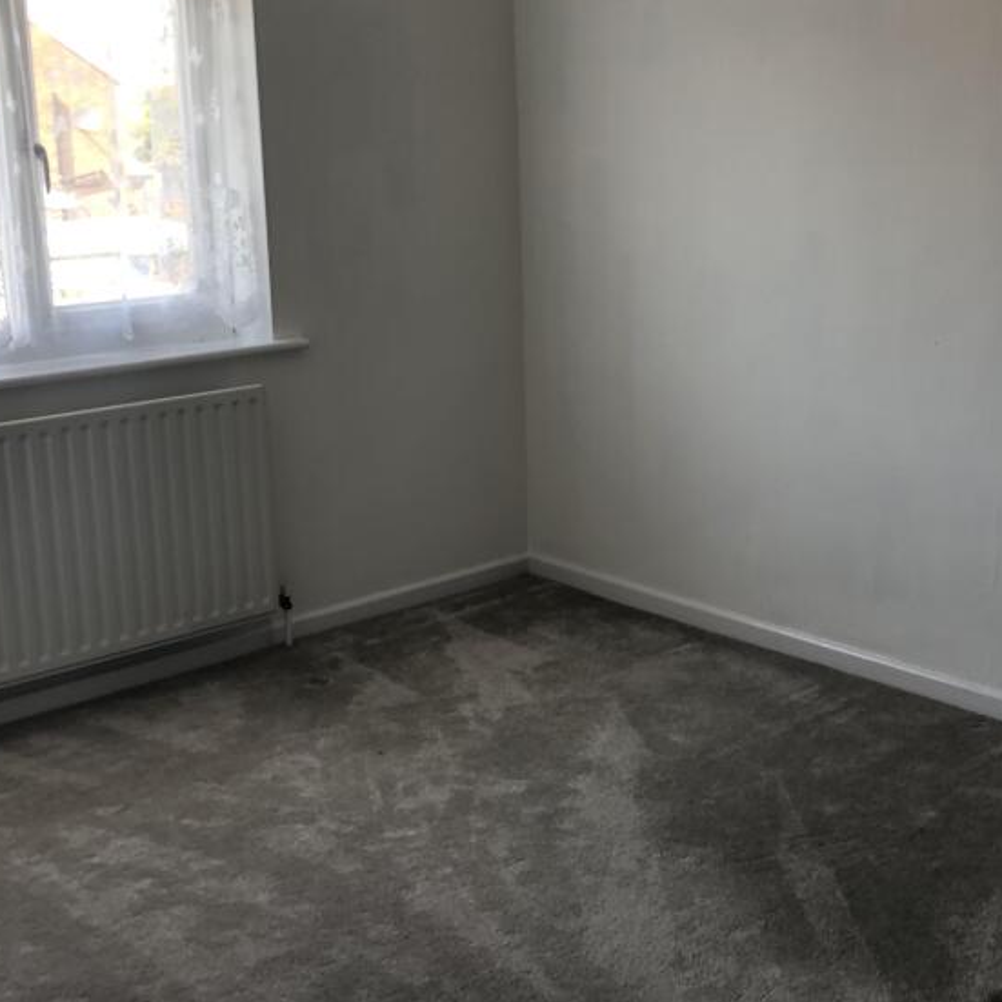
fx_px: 1506
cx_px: 527
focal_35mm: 46
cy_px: 420
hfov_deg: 36.8
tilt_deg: -10.5
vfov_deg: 36.7
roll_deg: +1.4
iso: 100
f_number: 1.8
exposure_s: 1/120
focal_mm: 3.99
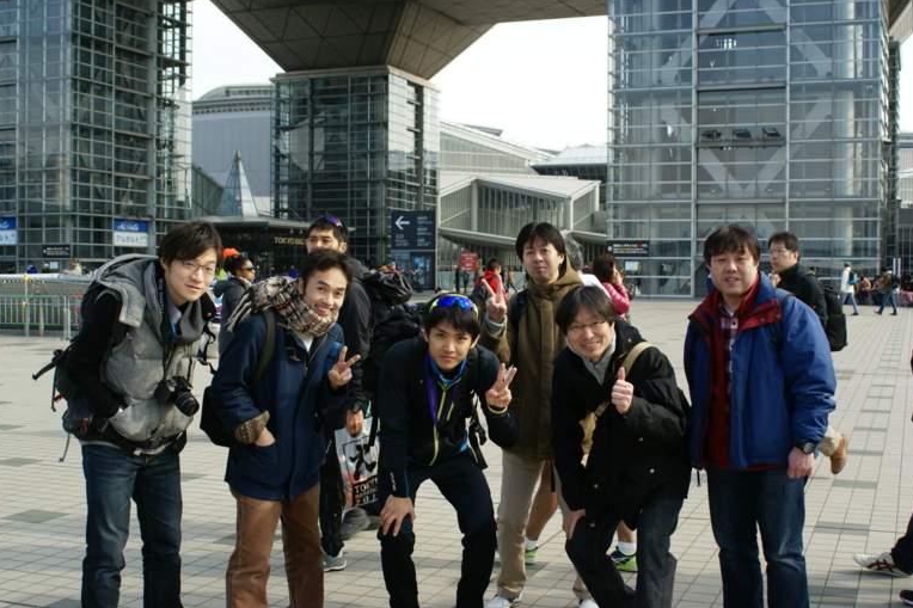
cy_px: 316
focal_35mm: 44
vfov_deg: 30.5
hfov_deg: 44.5
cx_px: 452
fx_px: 1116
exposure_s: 1/250
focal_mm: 28
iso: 100
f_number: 5.6
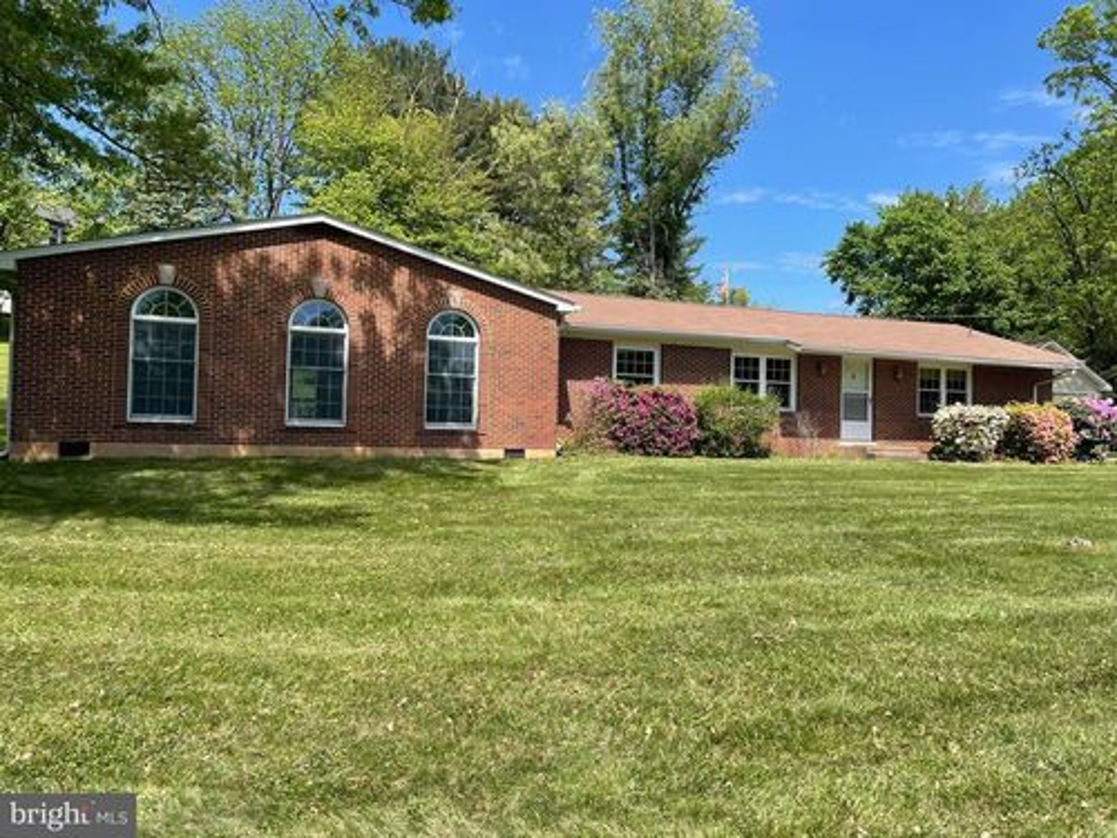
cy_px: 419
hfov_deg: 67.3
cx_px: 558
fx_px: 839
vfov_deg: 53.1
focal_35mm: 26
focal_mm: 4.2
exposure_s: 1/2257
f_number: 1.6
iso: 32
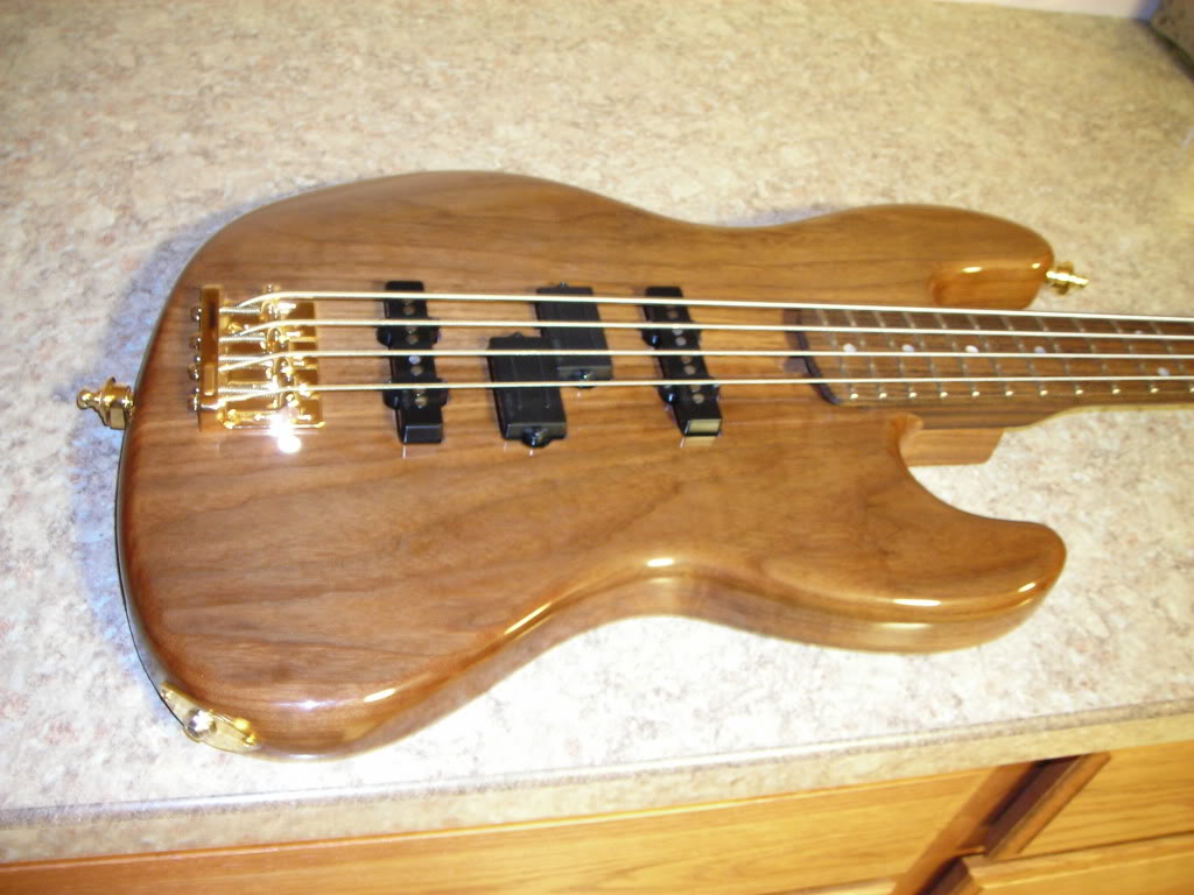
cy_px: 448
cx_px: 597
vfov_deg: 37.7
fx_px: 1311
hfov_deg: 49.0
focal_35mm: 38
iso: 200
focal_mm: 6.3
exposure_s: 1
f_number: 3.2
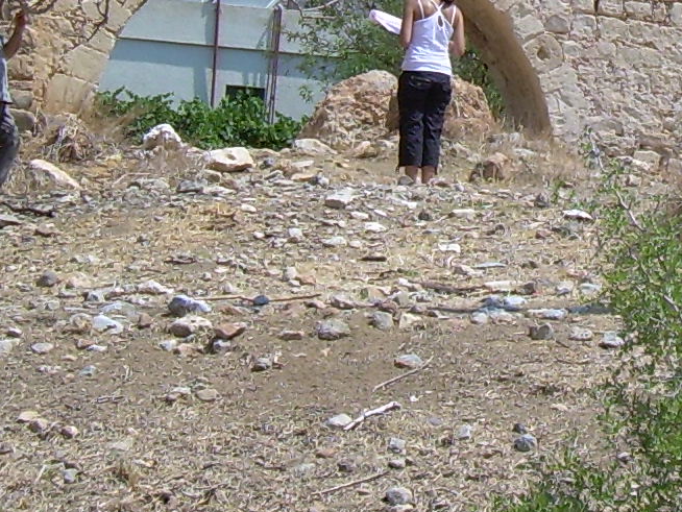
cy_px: -4
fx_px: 2602
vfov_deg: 11.1
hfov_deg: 14.6
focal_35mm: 132
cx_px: 766
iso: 50
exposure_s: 1/1091
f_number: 2.8
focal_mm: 6.3
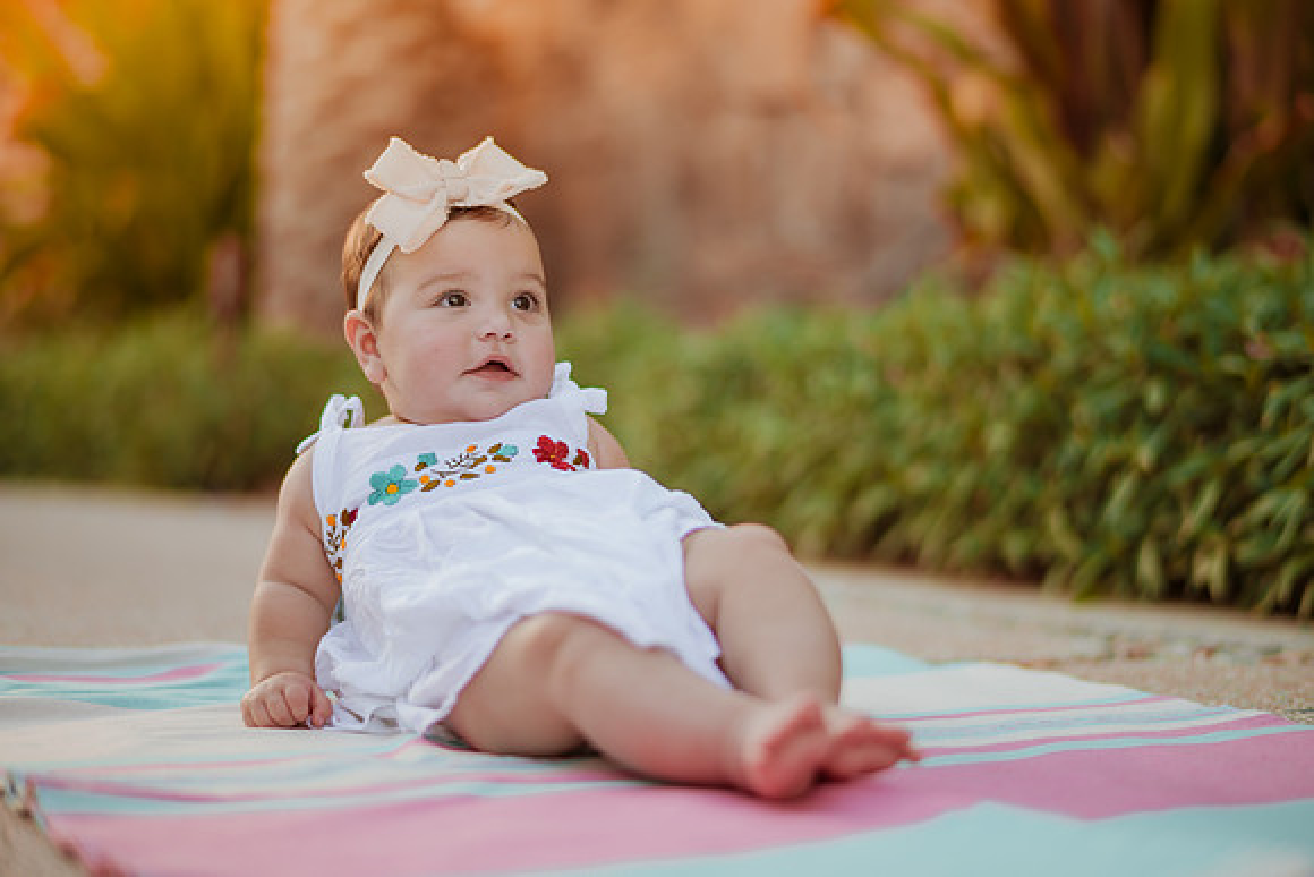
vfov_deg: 23.4
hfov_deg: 34.5
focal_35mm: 58
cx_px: 657
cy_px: 438
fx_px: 2117
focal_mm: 58
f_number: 1.4
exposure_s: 1/640
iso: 125
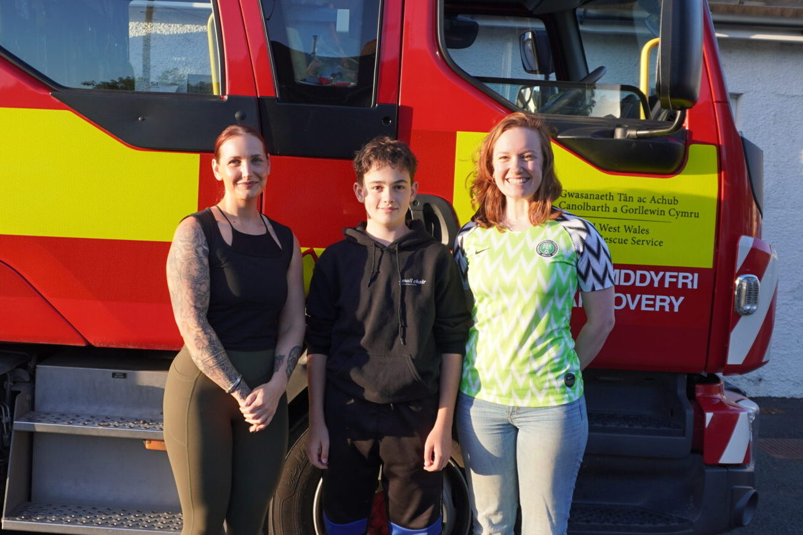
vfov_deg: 53.1
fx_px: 535
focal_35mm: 24
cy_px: 268
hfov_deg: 73.8
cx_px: 402
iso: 100
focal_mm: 16
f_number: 4
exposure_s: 1/200
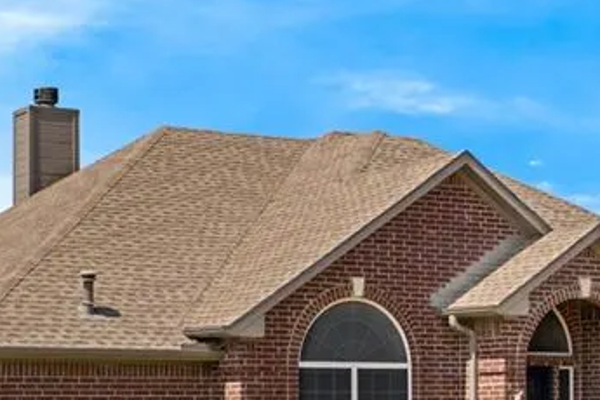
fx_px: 1783
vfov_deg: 12.7
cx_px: 233
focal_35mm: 107
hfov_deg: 19.1
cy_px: 382
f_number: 10
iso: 80
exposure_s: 1/160
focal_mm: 24
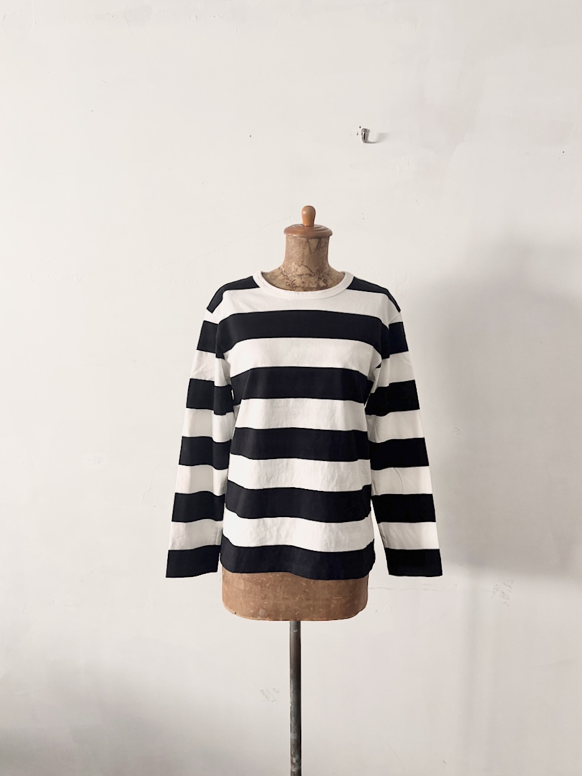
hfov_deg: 53.1
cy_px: 388
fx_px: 583
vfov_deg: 67.3
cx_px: 291
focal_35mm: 26
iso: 125
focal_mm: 5.96
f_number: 1.6
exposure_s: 1/72
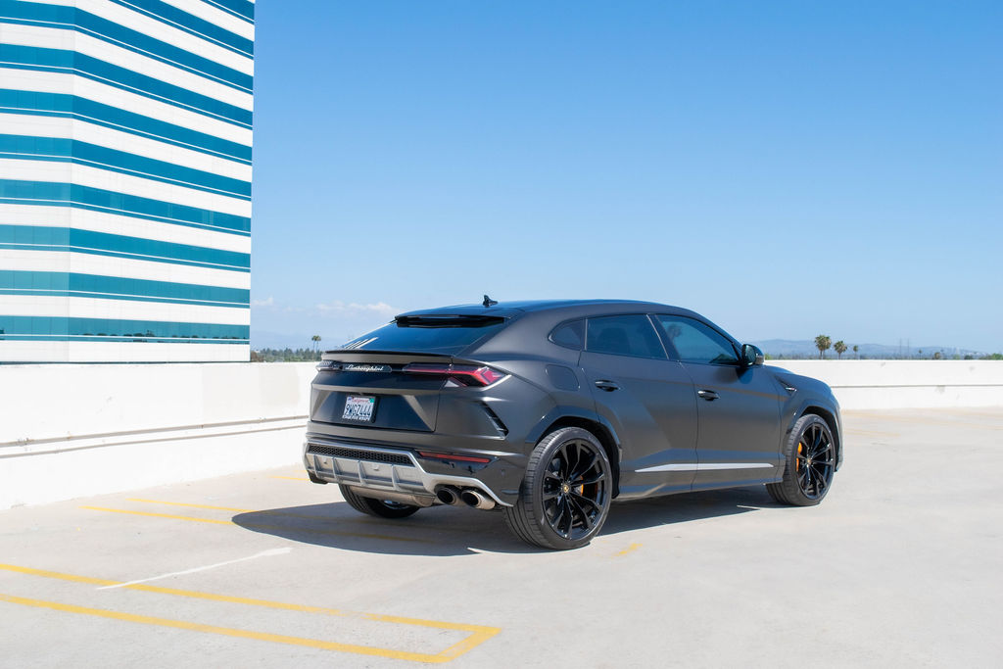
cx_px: 502
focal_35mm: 40
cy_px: 334
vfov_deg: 33.0
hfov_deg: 47.9
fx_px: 1128
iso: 360
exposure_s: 1/2000
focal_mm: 27
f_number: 8
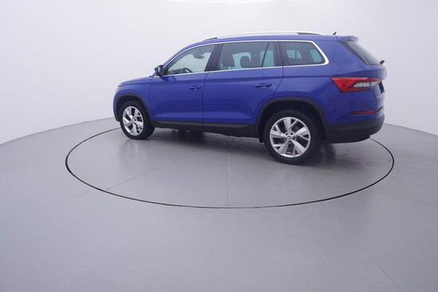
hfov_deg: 77.3
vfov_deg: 56.2
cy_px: 146
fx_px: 274
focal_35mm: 22
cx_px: 219
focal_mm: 15
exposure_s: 1/80
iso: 200
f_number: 5
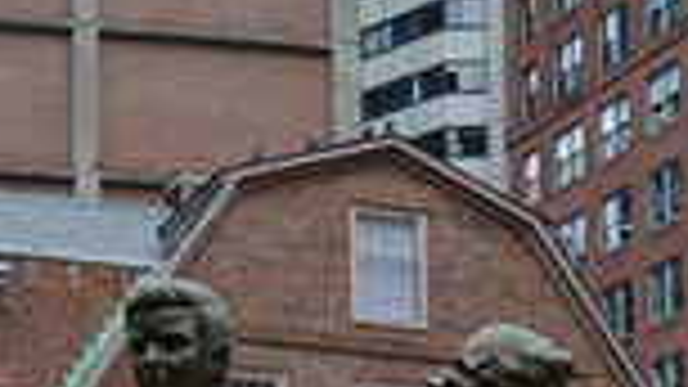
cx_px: 283
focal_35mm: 127
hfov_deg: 16.9
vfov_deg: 8.7
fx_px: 2316
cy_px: 898
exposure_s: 1/125
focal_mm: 29
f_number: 5.6
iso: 200
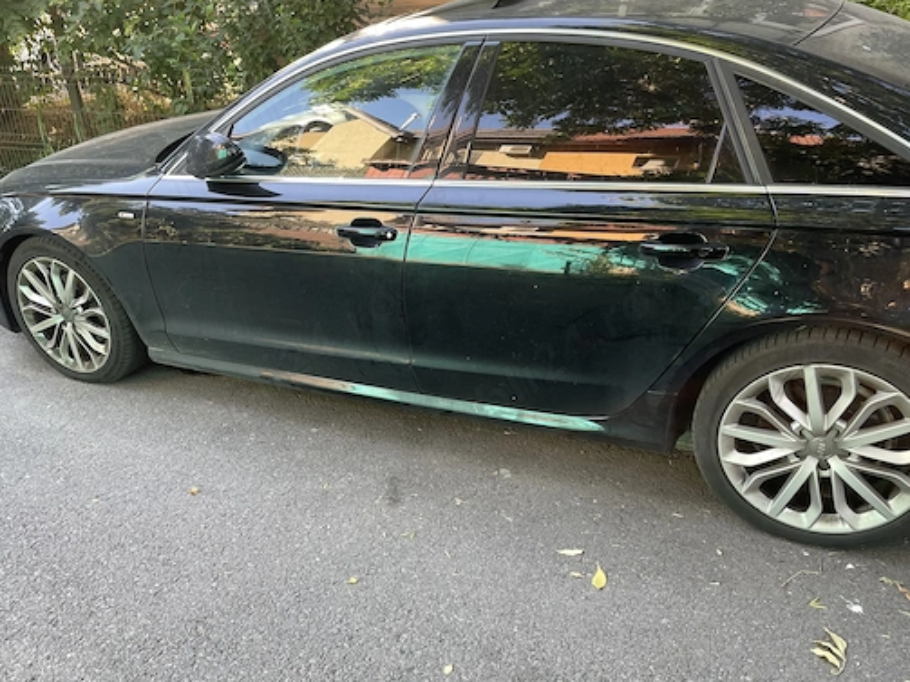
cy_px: 394
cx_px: 407
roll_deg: +3.2
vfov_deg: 45.3
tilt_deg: -26.6
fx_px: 815
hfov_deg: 58.2
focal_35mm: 31
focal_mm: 4.2
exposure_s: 1/121
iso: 64
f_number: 1.6
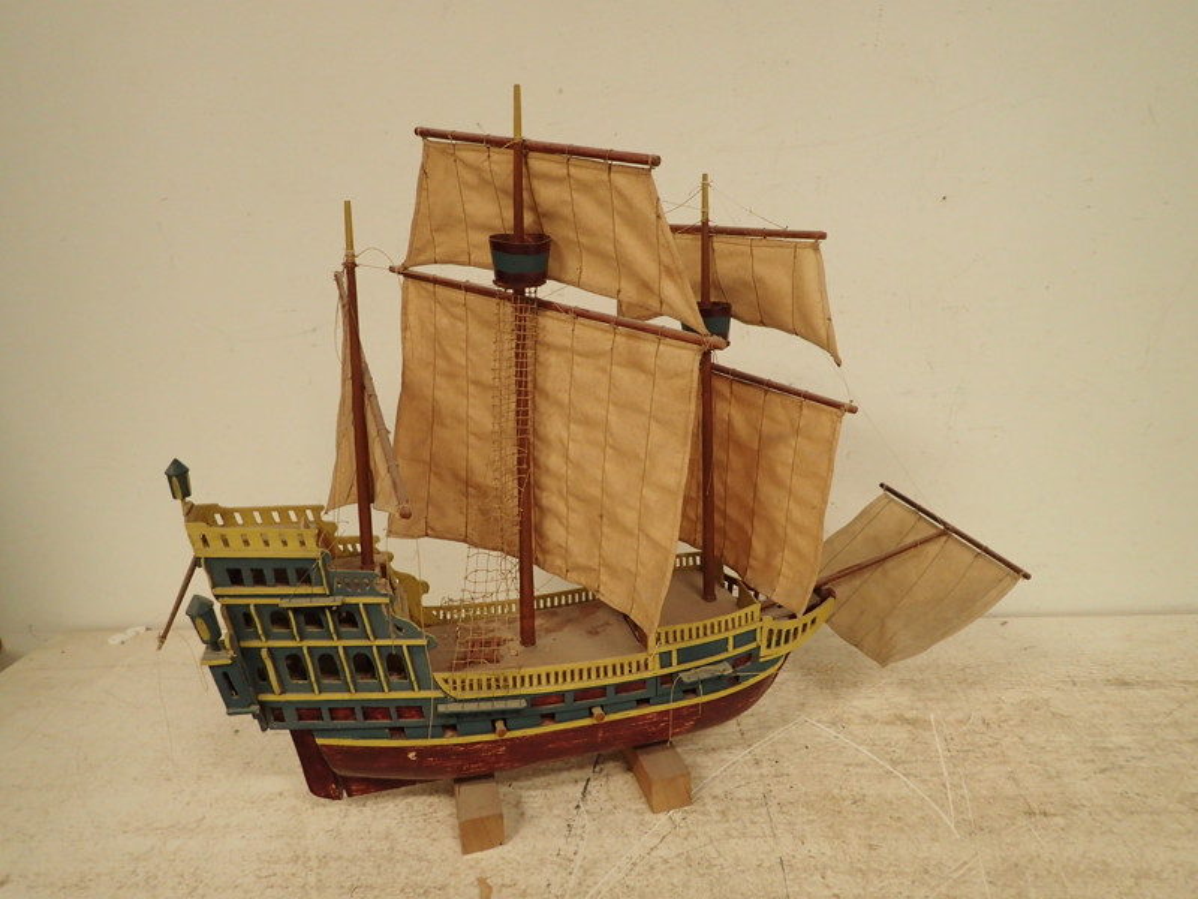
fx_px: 865
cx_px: 599
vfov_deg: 54.9
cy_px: 450
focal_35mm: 25
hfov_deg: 69.4
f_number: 2
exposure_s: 1/30
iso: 200
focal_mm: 4.5
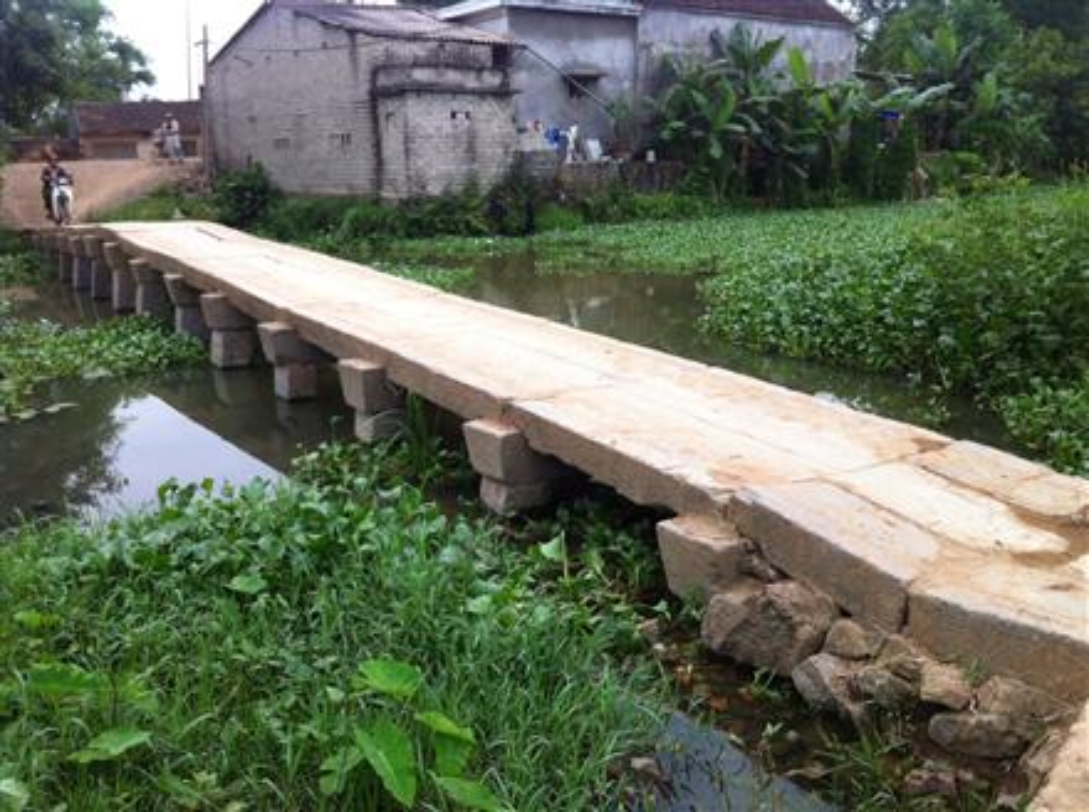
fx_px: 1099
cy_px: 406
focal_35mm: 35
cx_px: 544
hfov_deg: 52.7
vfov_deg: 40.6
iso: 80
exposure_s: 1/166
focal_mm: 3.85
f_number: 2.8
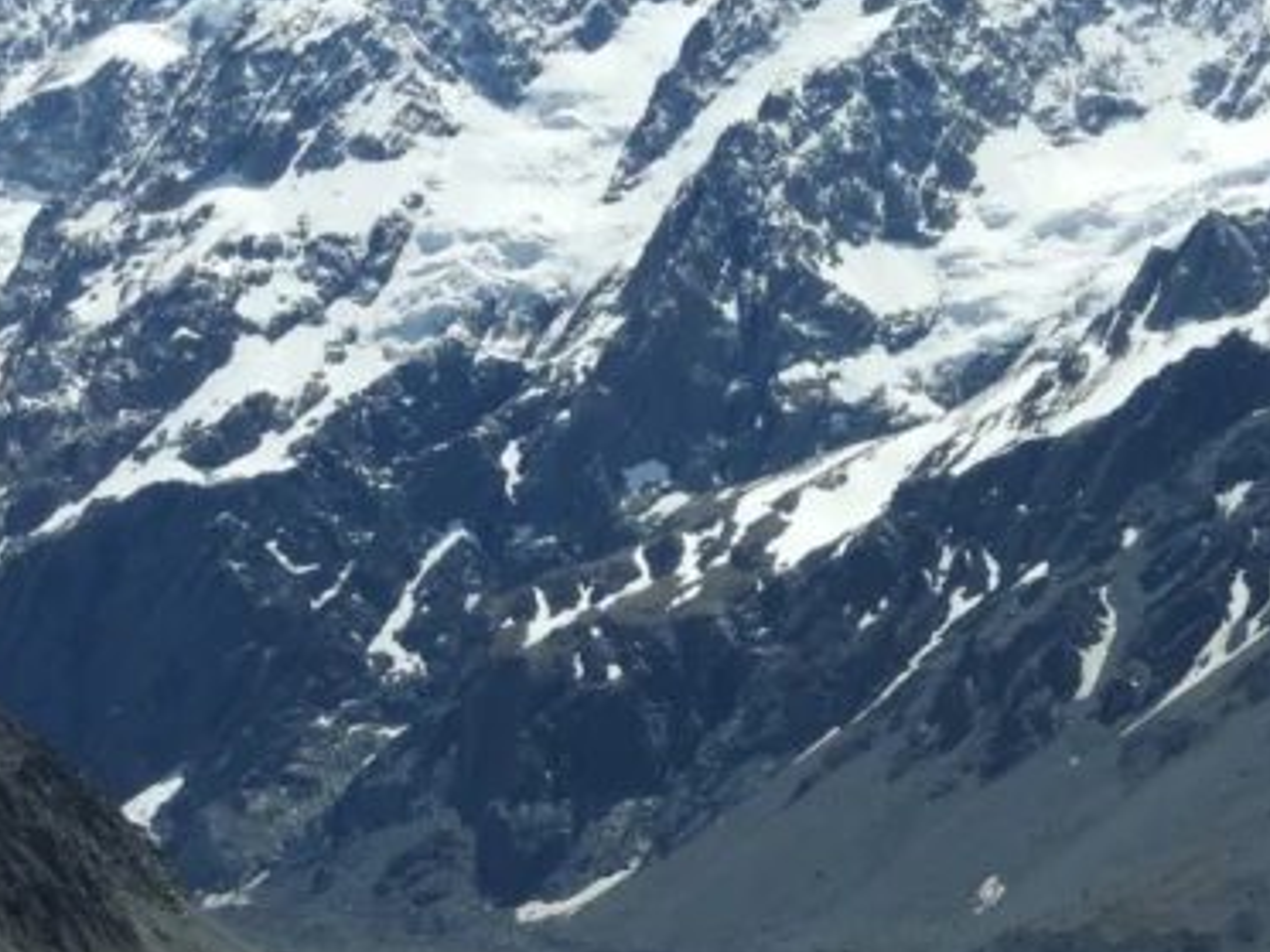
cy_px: 423
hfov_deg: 11.0
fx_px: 6567
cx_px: 898
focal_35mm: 179
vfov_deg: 8.3
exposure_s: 1/1600
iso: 100
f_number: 4.2
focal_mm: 11.6
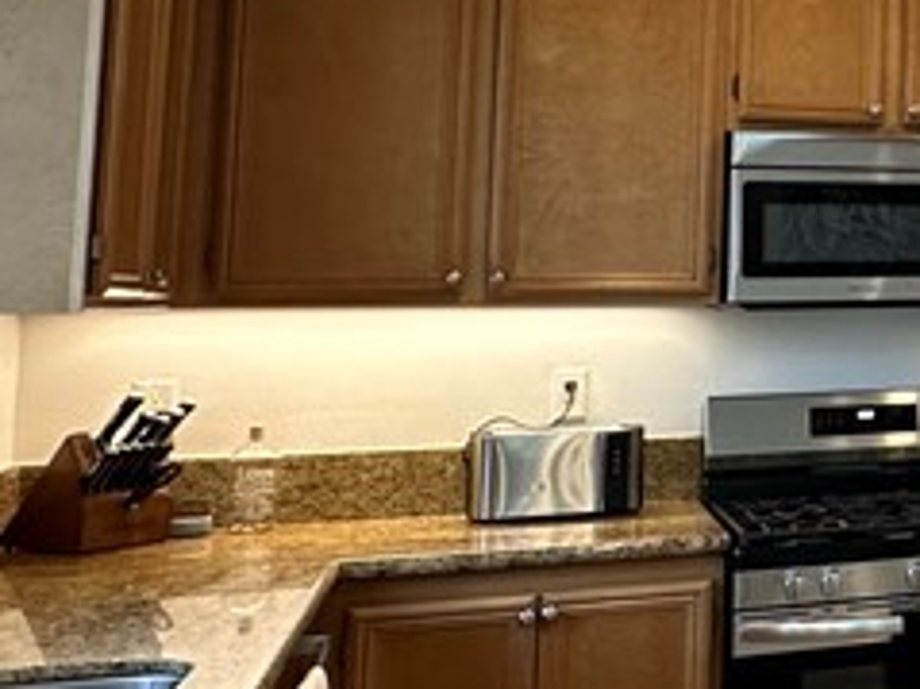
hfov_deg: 26.1
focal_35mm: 60
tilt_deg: +5.4
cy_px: 127
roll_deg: +0.7
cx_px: 1278
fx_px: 1594
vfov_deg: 24.0
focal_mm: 2.22
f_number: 2.2
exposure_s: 1/60
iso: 200
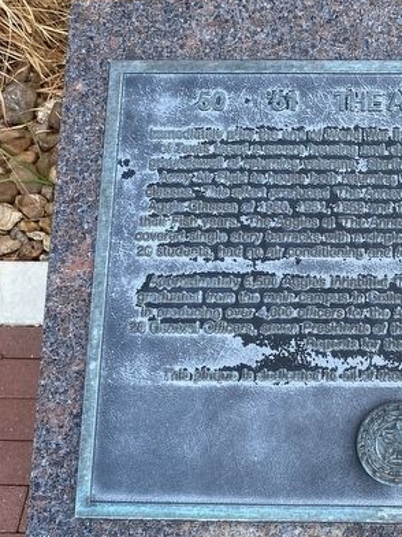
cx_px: 406
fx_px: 821
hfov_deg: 26.0
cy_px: 244
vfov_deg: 36.1
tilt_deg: -56.0
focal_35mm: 53
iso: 32
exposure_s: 1/640
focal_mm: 4.25
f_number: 1.8
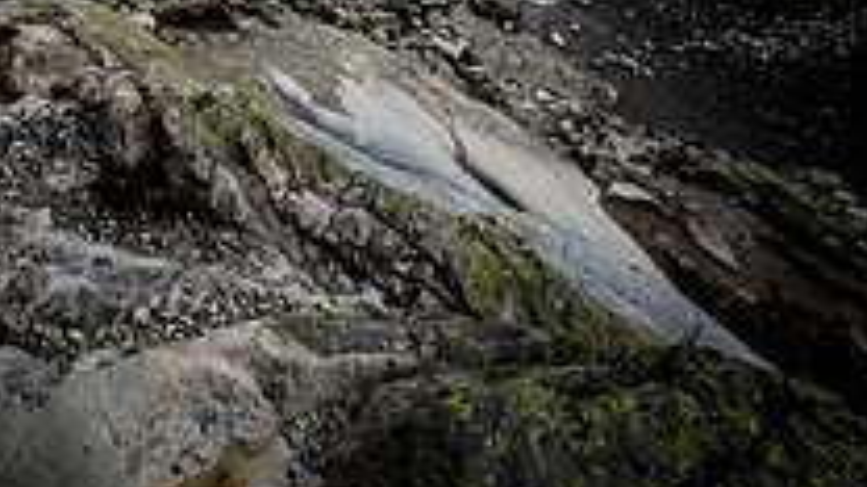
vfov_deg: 22.0
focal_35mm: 34
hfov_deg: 56.5
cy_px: -383
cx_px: 275
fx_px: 782
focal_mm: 10
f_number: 11
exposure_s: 1/210
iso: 200
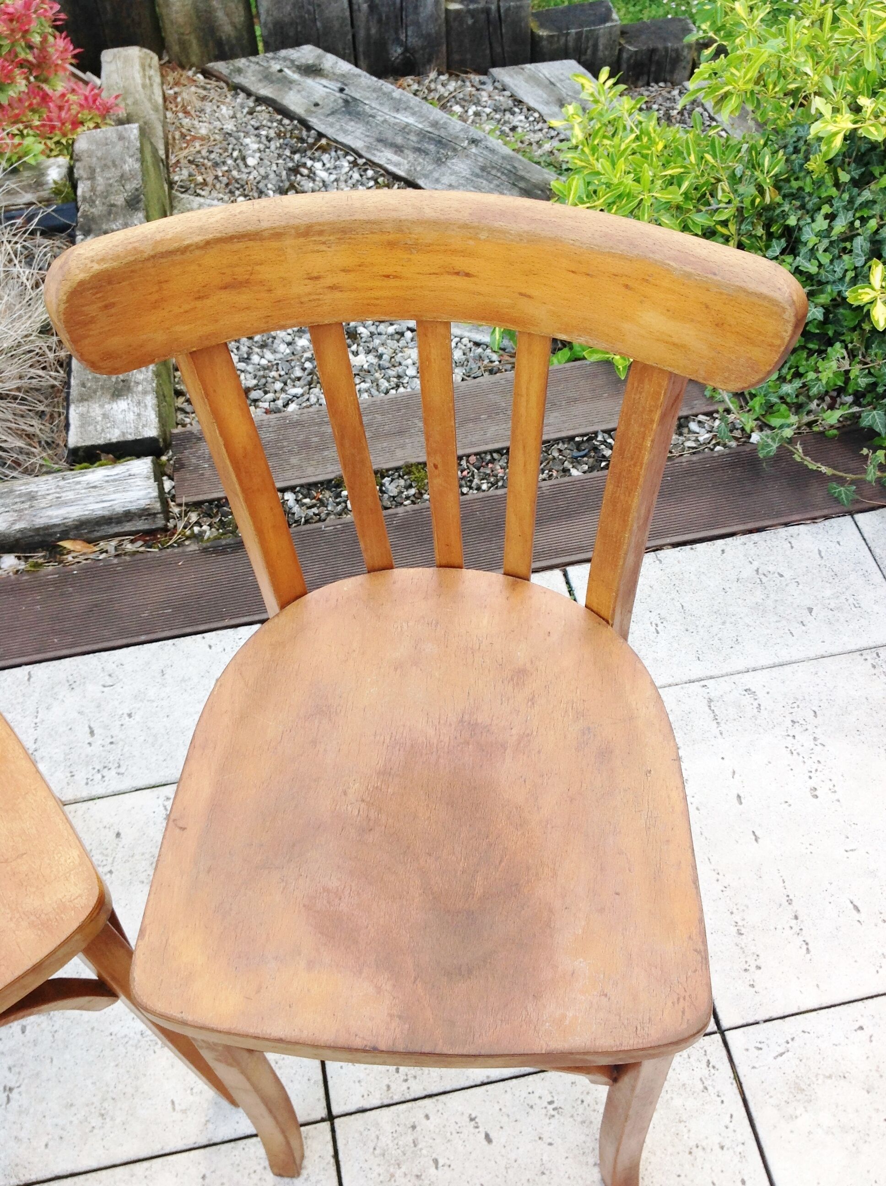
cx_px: 443
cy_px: 593
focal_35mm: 35
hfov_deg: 40.6
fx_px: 1198
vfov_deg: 52.7
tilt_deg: -54.8
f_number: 2.4
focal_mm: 4.28
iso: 50
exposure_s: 1/150
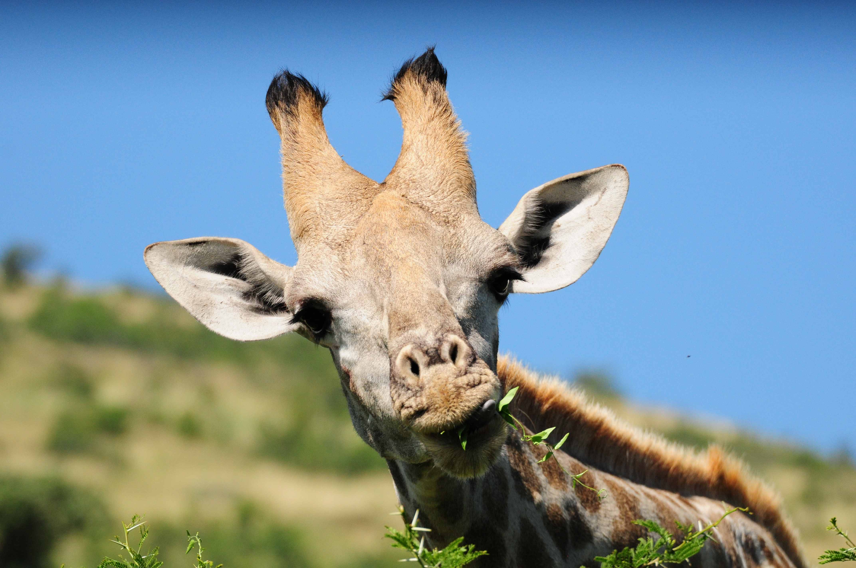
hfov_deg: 6.5
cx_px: 428
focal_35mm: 315
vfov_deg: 4.4
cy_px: 284
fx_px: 7481
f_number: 6
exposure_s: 1/3000
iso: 800
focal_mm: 210
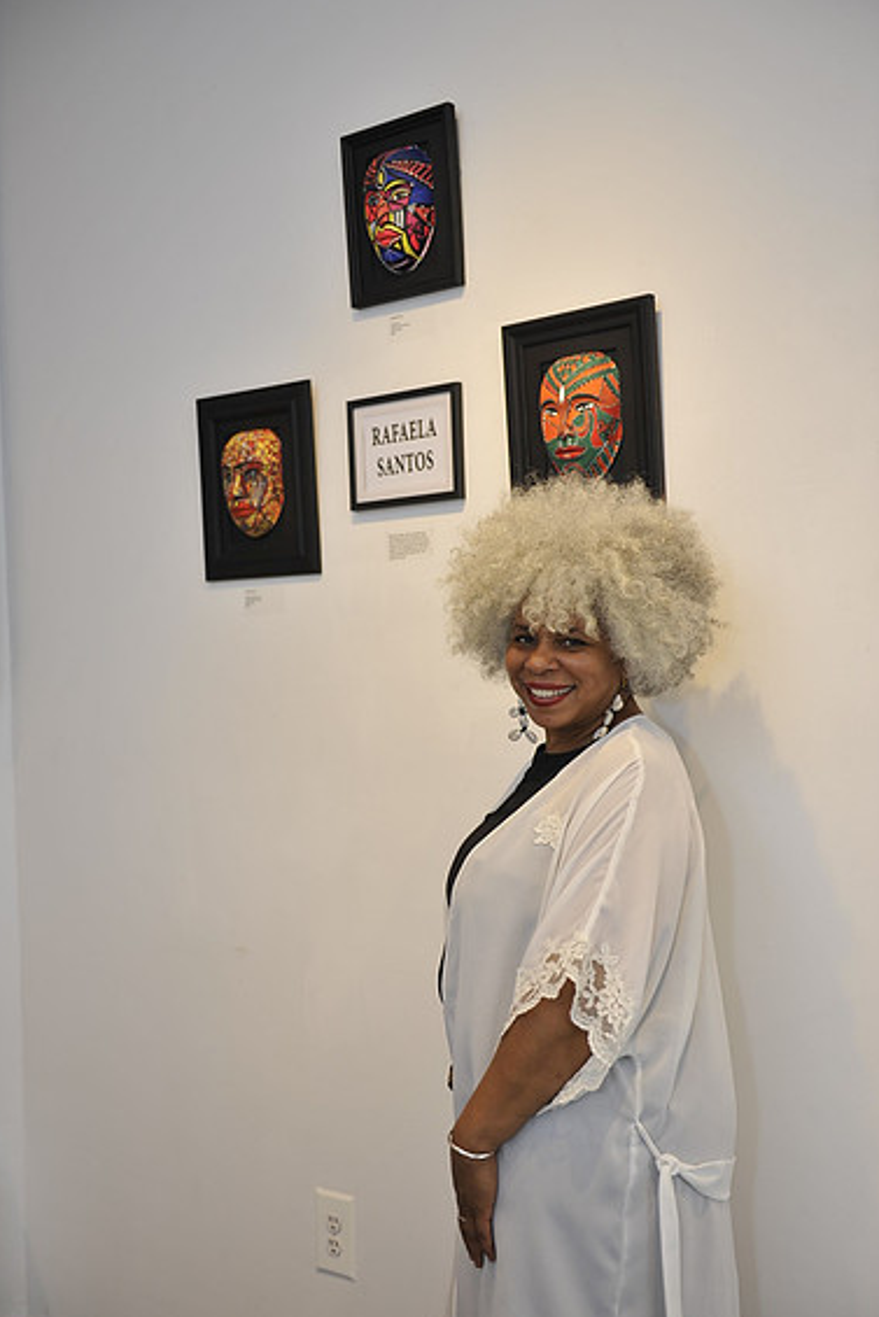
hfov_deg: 34.2
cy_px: 667
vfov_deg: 49.5
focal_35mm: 39
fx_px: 1427
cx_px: 443
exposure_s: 1/200
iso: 200
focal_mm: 38
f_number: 2.8
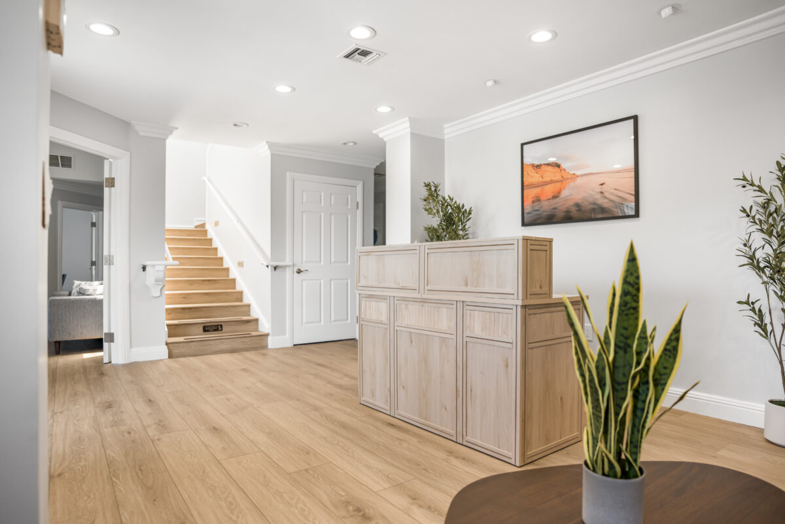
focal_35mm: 20
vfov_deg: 61.9
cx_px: 392
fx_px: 436
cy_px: 262
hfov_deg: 84.0
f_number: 2.8
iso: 320
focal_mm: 20
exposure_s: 1/160
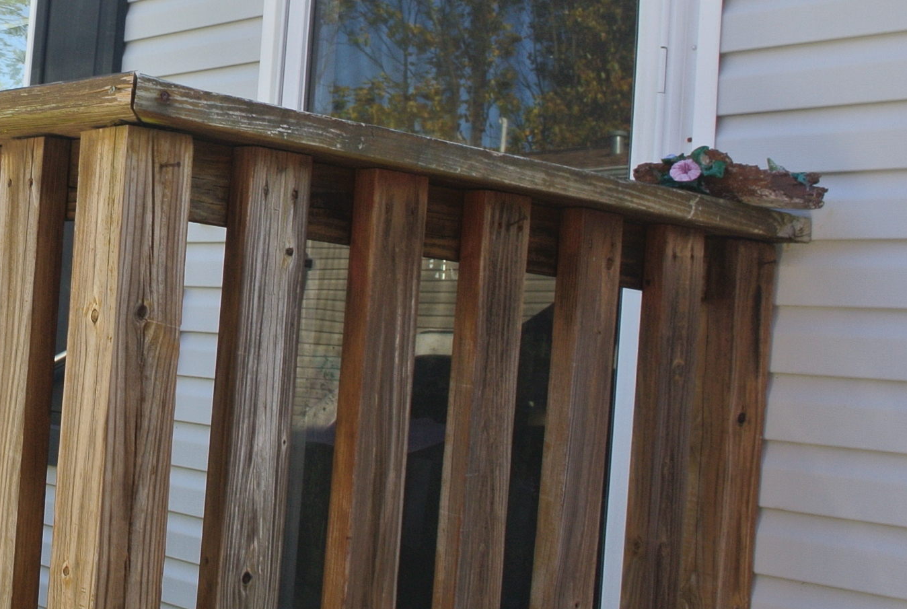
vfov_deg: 23.5
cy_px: 245
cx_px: 21
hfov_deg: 32.0
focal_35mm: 58
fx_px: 1464
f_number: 6.3
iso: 100
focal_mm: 10
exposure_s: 1/60
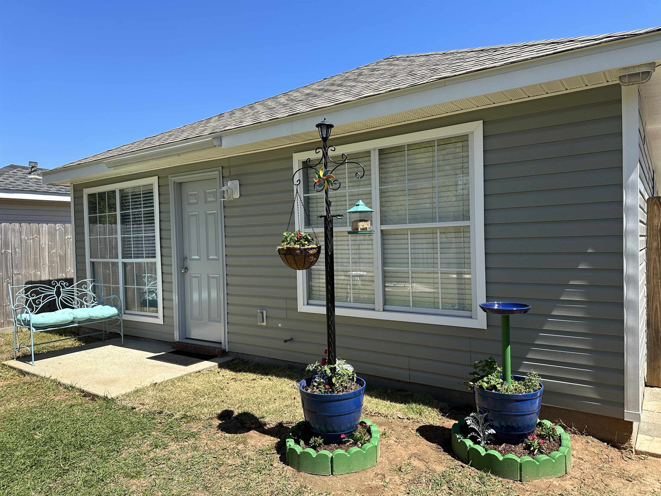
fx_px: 458
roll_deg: +1.0
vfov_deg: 56.8
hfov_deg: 71.6
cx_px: 330
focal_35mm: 24
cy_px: 248
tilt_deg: -1.0
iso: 80
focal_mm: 6.86
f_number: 1.78
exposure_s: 1/2591
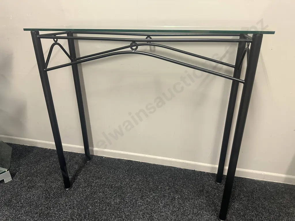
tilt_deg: -24.5
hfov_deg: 71.6
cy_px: 110
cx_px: 148
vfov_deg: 56.8
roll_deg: +0.2
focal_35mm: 24
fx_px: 205
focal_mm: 6.86
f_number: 1.78
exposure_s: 1/50
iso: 400
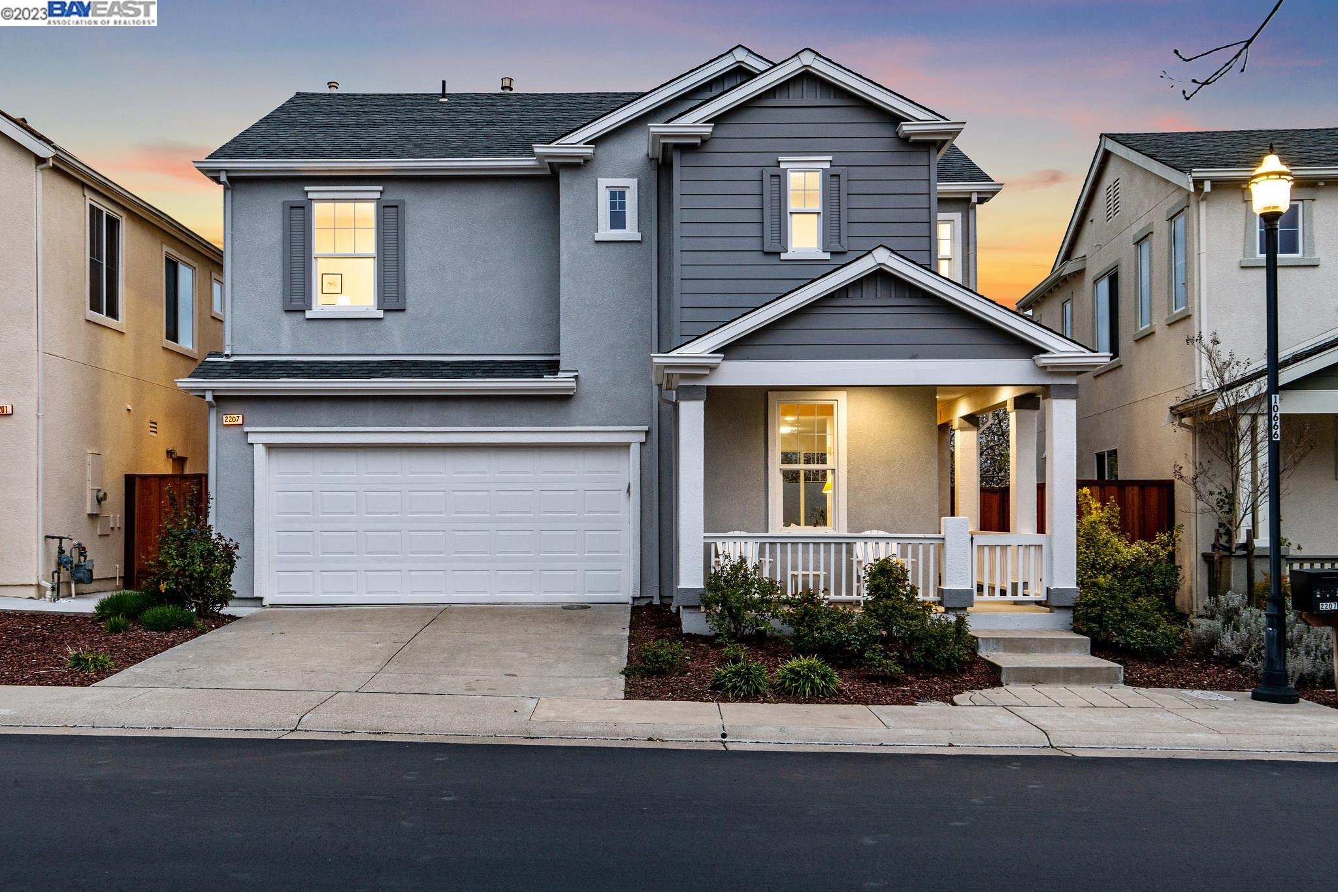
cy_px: 446
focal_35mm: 36
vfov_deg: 36.9
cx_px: 669
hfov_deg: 53.1
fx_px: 1338
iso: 400
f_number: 16
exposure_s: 1/4
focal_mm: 36
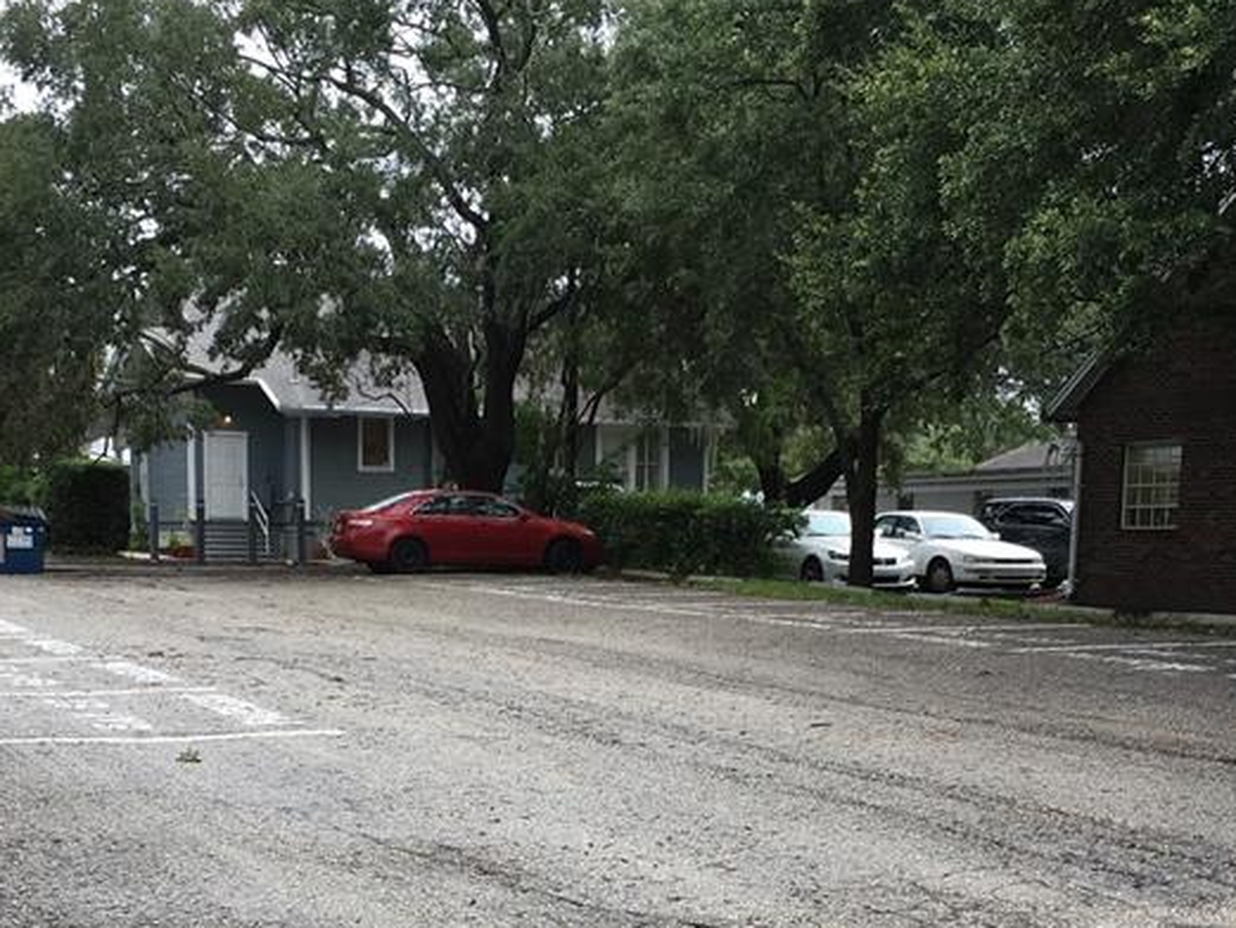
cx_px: 508
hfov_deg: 33.7
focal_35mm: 57
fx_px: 2036
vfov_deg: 24.9
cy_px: 845
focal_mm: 4.15
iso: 25
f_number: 2.2
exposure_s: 1/132
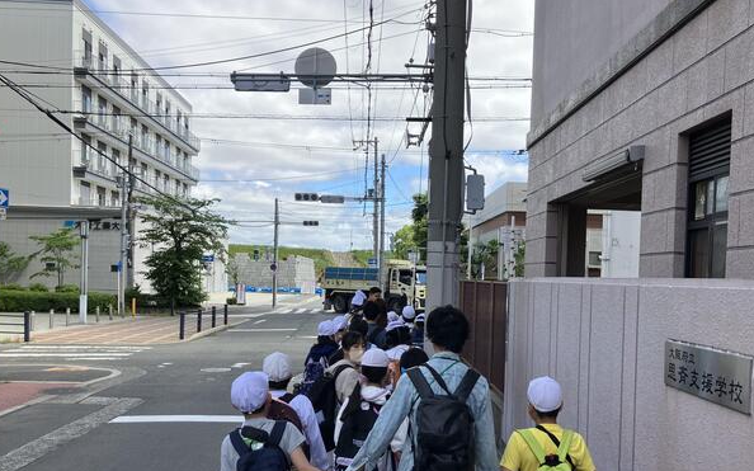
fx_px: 719
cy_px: 290
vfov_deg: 36.1
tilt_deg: -1.1
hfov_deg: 55.1
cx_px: 432
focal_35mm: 35
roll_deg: -1.2
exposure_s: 1/972
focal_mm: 3.99
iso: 32
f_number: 1.8
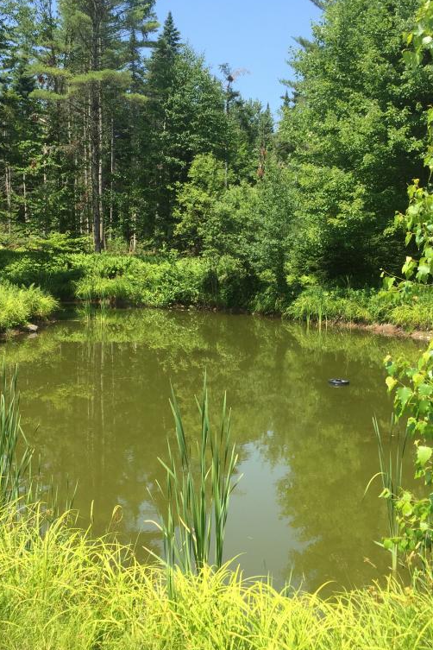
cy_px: 320
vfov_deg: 47.4
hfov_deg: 32.6
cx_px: 226
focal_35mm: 41
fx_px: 740
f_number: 2.2
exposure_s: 1/879
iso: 32
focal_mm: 4.15
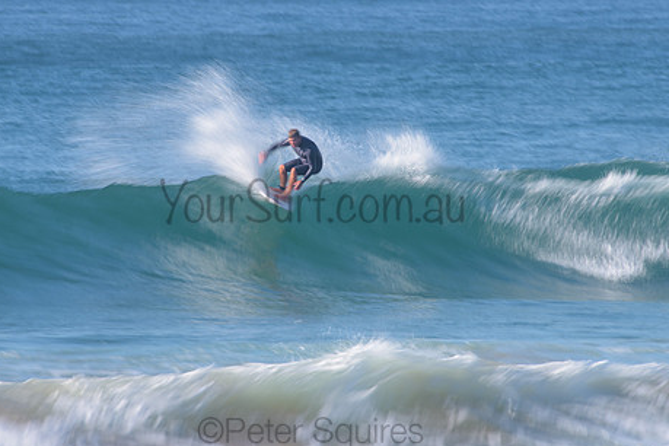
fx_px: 11744
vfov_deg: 2.2
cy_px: 189
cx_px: 310
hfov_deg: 3.3
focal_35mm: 632
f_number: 13
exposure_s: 1/13
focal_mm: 500
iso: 31
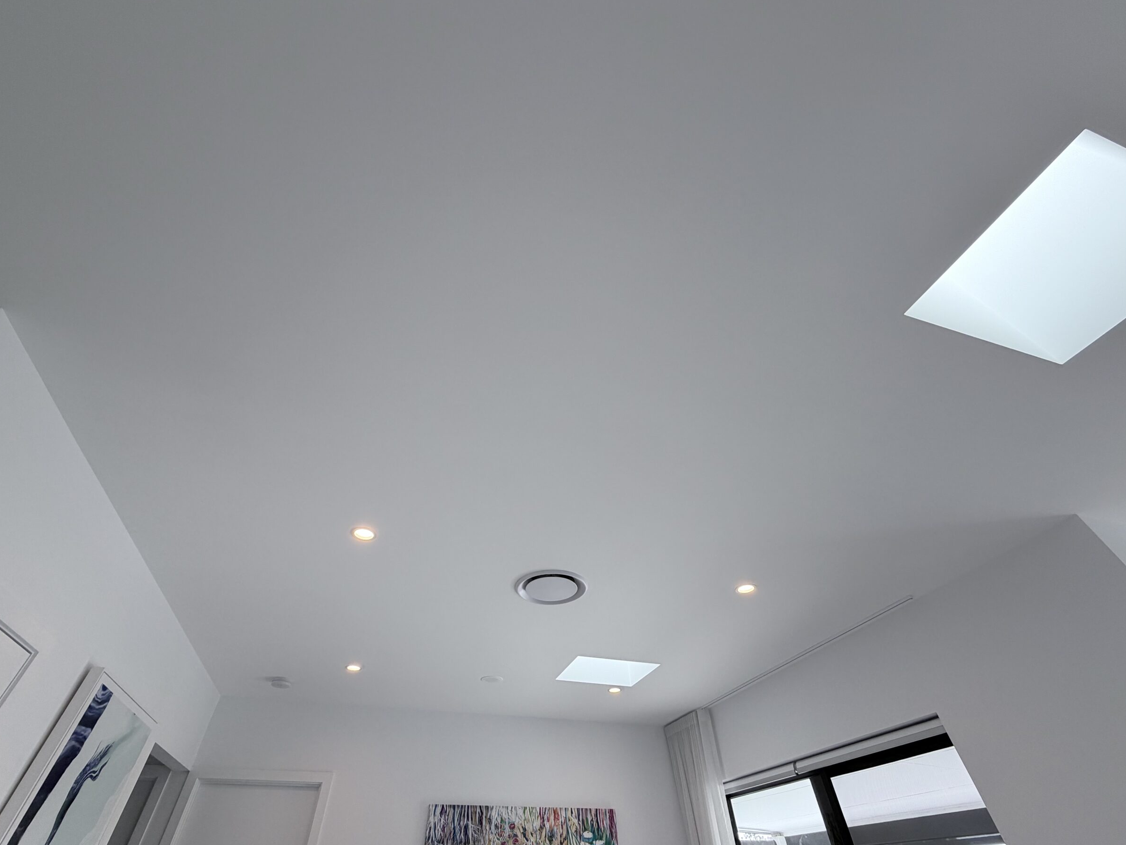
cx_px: 544
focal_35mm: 15
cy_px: 433
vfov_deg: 81.7
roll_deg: +1.3
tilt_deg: +44.3
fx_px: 488
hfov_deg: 98.1
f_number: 2.2
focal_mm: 2.22
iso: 80
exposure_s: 1/121
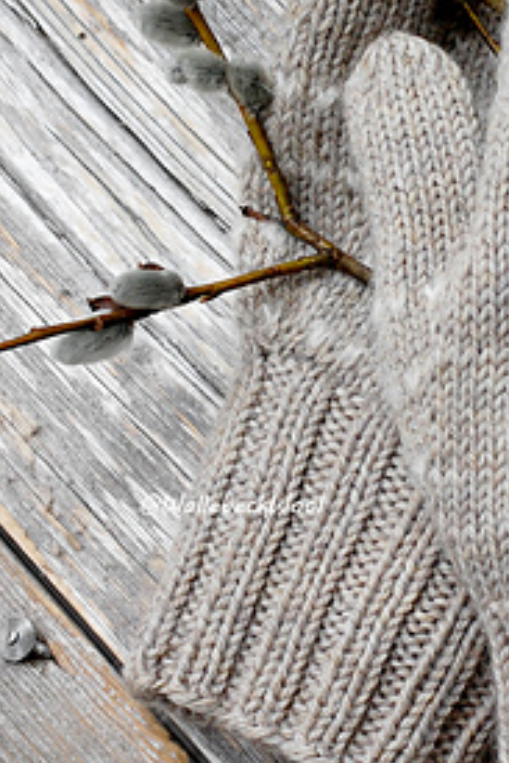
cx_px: 551
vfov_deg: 11.7
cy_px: 223
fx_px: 3706
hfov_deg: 7.8
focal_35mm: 175
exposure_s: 1/100
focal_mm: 50
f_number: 5
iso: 400
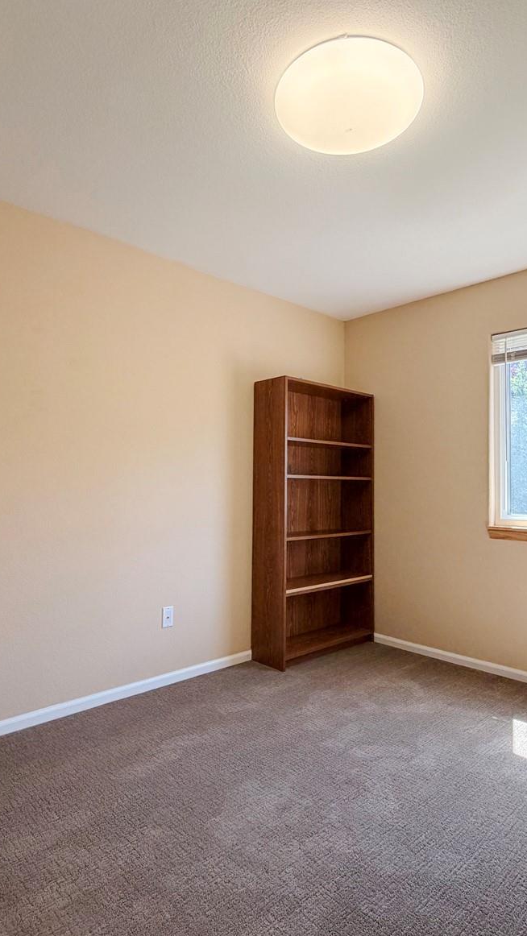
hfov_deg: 53.6
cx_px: 285
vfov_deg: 83.8
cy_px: 470
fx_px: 521
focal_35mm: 21
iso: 200
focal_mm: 2.22
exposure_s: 1/120
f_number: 2.2
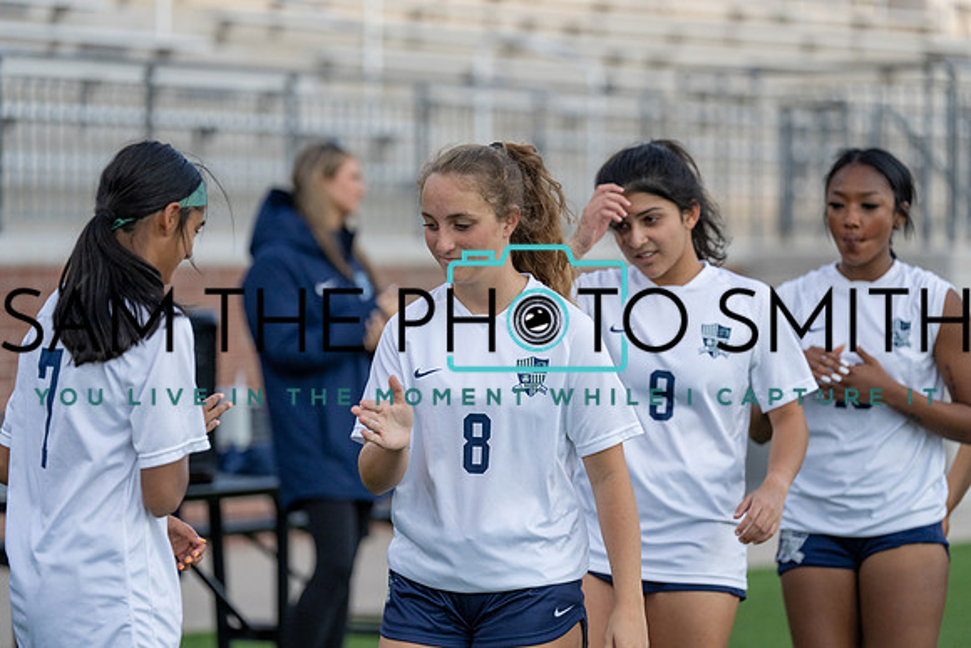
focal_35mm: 146
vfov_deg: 9.4
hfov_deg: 14.1
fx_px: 3939
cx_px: 486
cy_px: 324
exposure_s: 1/6400
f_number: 2.8
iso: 1600
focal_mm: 146
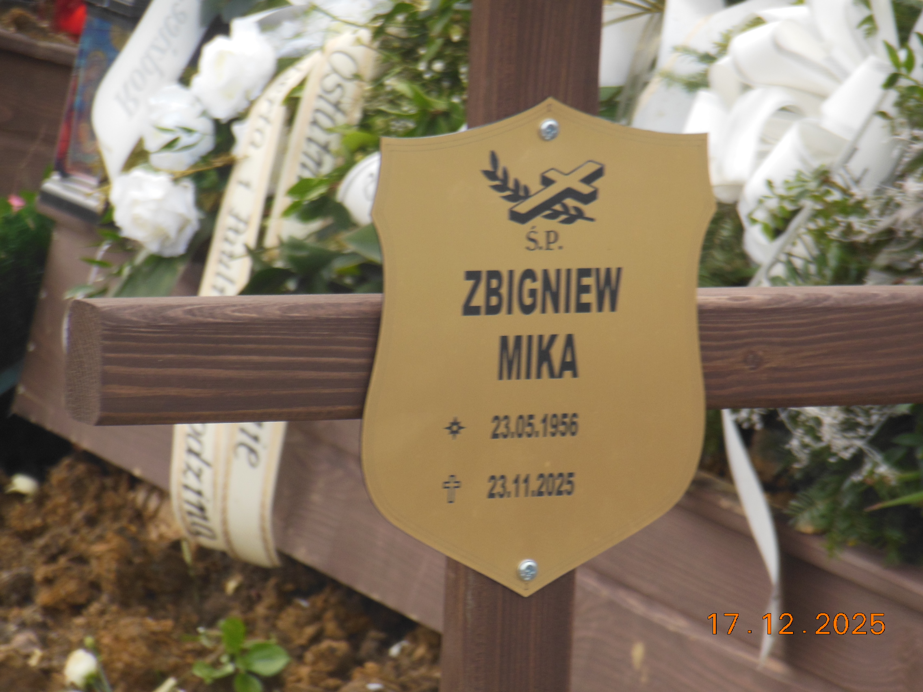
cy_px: 346
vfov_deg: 5.9
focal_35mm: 250
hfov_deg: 7.9
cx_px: 462
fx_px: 6666
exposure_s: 1/60
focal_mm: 45
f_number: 5.8
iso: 125
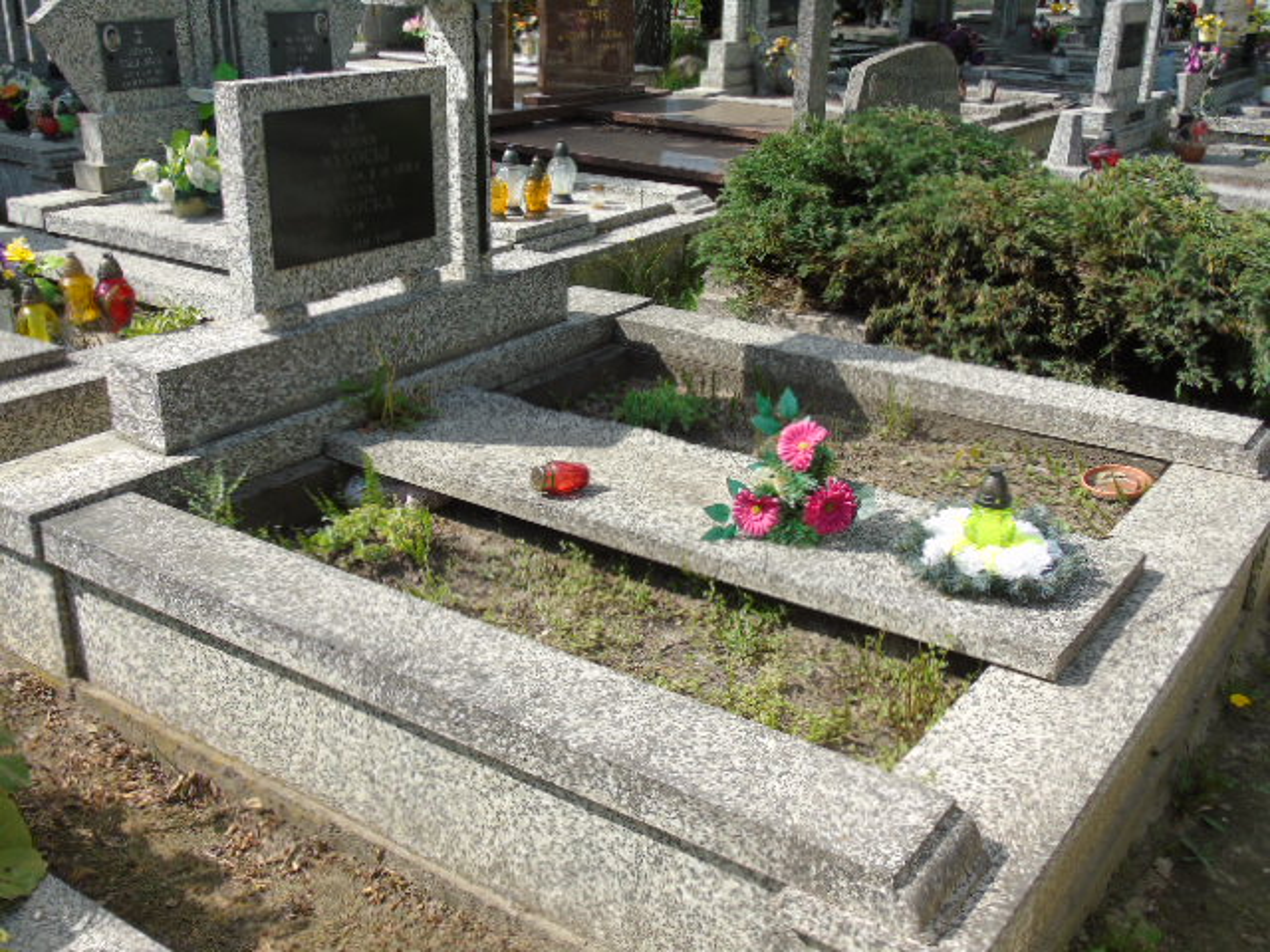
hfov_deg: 54.0
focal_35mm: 34
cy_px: 476
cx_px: 635
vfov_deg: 41.8
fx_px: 1247
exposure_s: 1/500
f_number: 3.8
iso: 80
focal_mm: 6.1
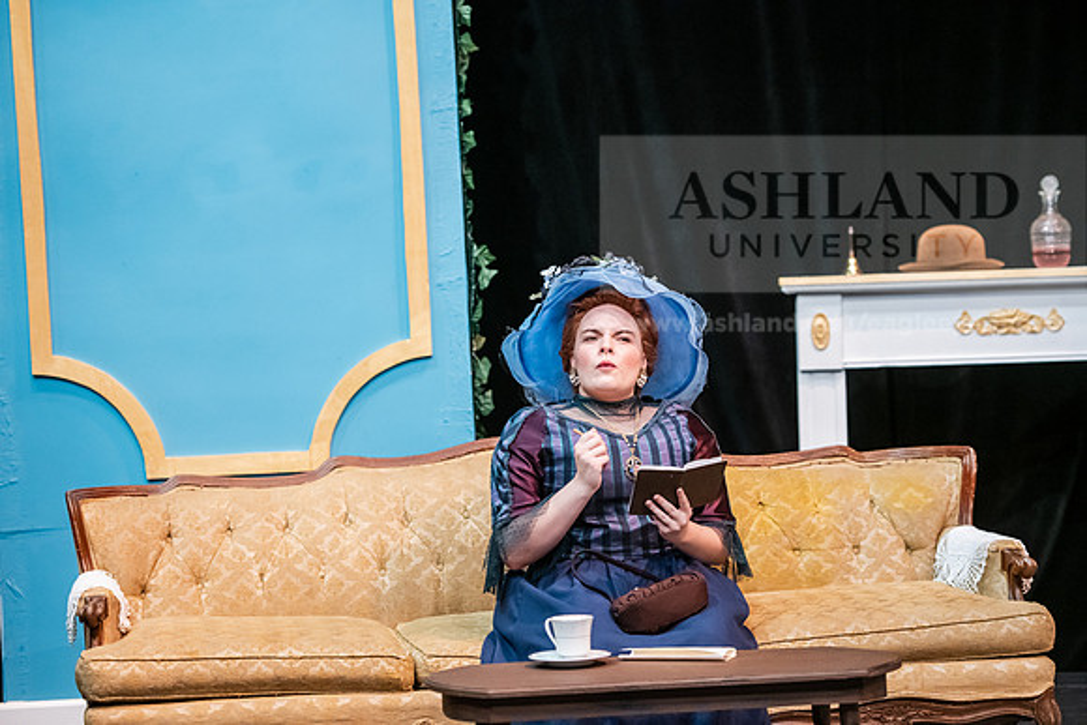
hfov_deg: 18.6
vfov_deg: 12.5
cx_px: 544
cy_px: 362
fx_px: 3322
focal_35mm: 110
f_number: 3.2
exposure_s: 1/200
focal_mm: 110
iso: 3200
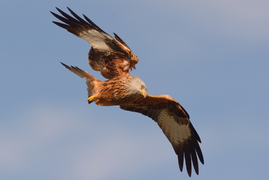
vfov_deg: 1.8
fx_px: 5574
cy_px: 100
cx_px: 123
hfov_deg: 2.8
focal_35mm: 746
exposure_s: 1/2000
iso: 1250
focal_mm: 600
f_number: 8
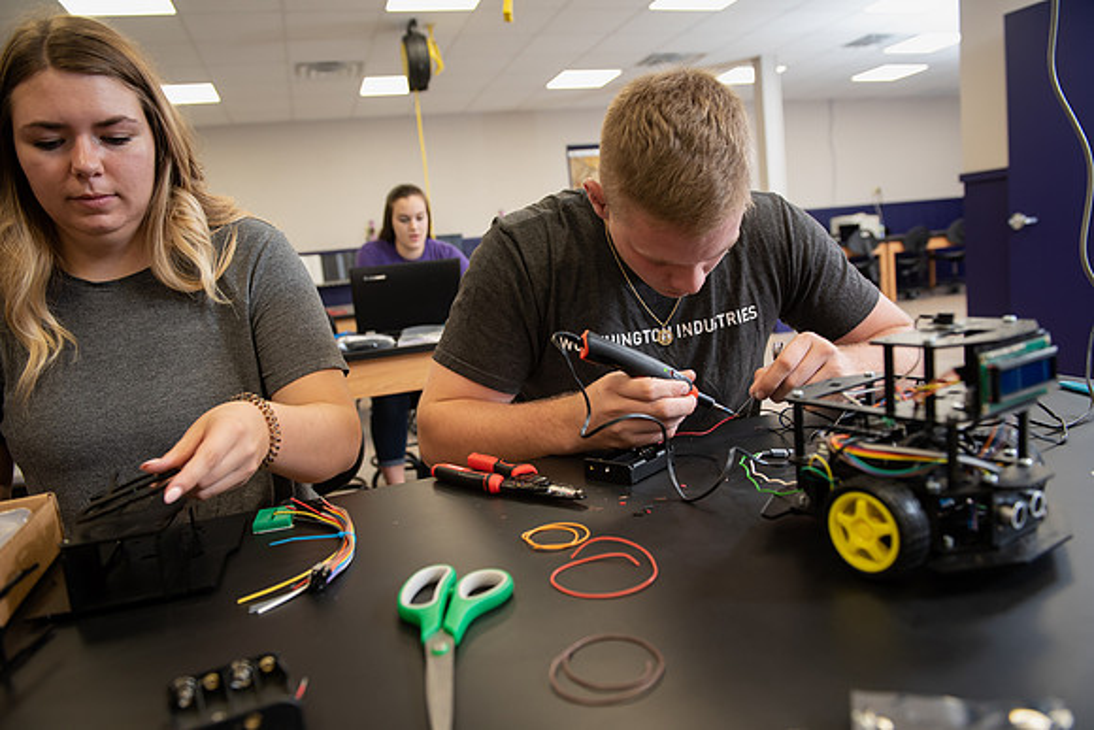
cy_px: 365
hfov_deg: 69.4
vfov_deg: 49.6
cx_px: 547
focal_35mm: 26
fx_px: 790
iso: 640
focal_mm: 26
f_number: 4
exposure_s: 1/125
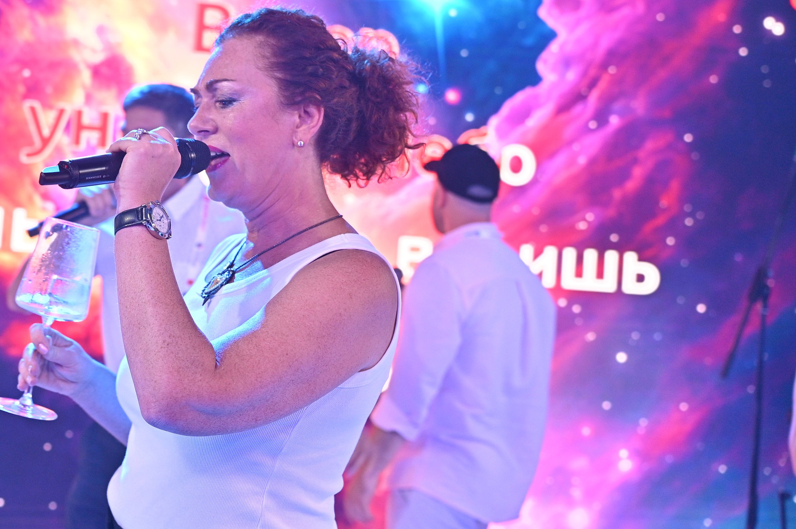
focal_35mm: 59
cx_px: 183
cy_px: 130
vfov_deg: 22.7
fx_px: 1303
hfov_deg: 33.2
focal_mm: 35
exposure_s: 1/160
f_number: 2.8
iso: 640
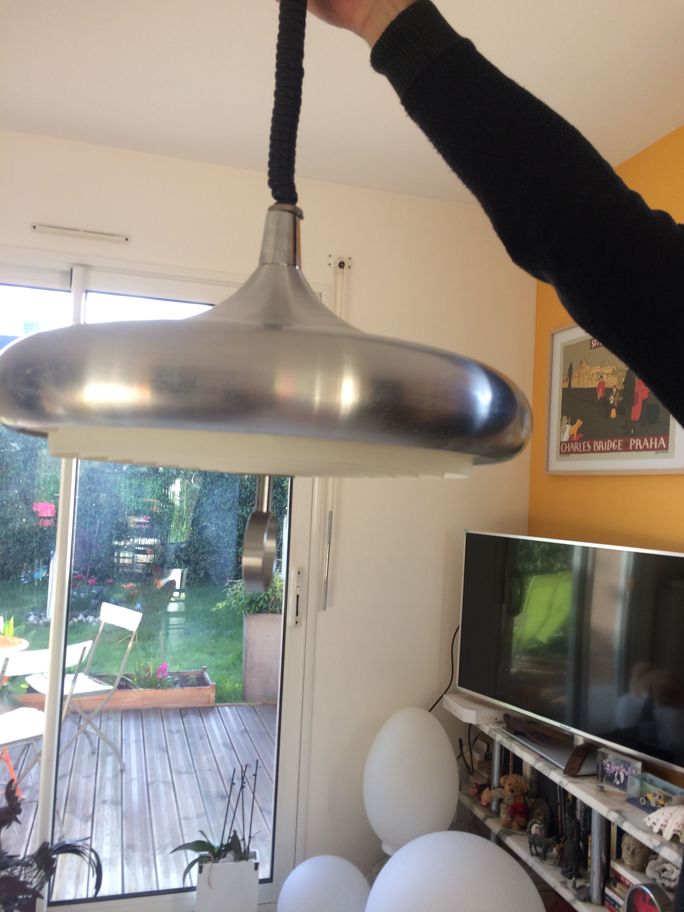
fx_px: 764
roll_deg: -0.7
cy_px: 456
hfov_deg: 48.2
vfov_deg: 61.7
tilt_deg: -3.6
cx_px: 342
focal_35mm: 29
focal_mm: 4.15
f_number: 2.2
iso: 40
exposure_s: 1/100
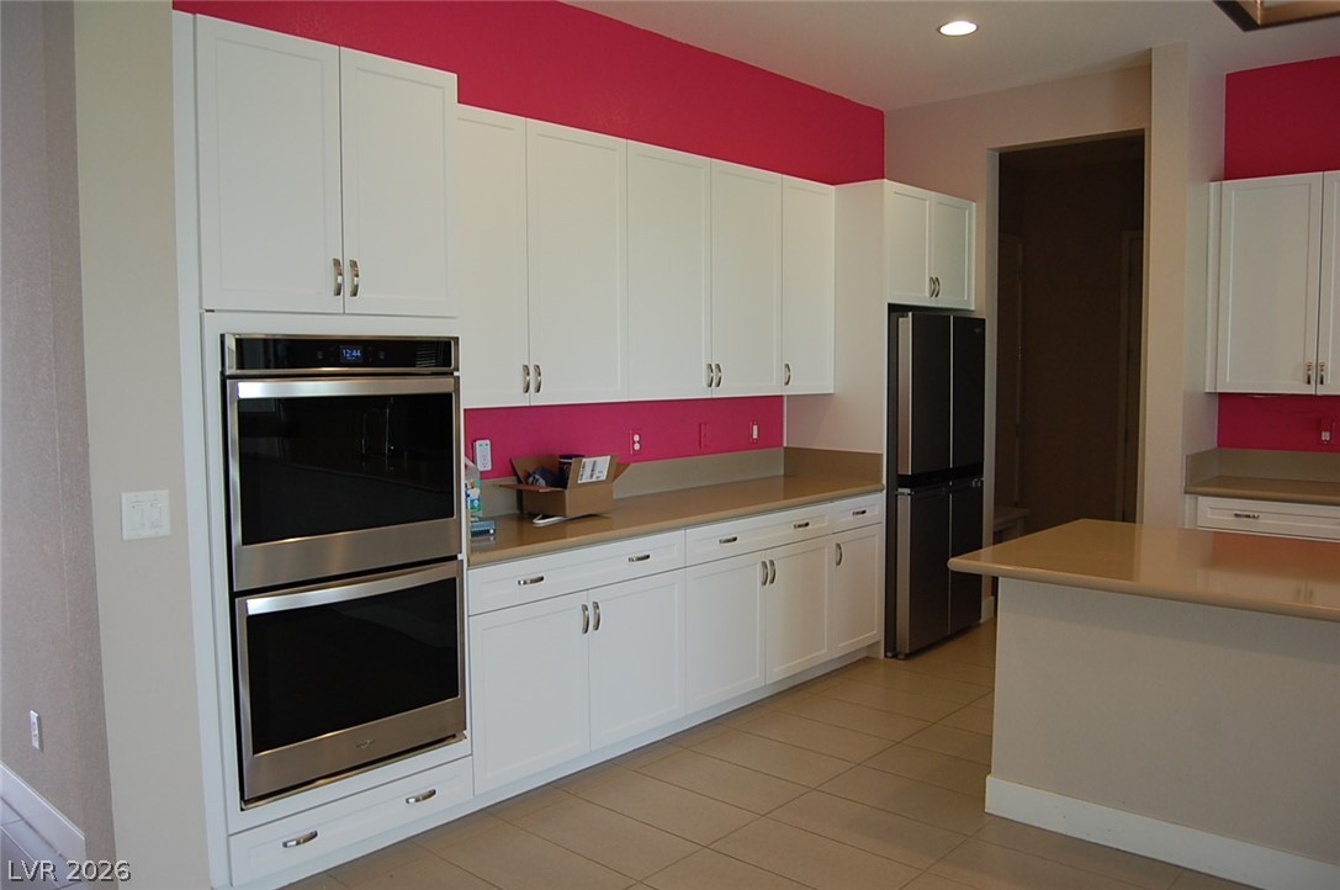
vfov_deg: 47.8
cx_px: 670
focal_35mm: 27
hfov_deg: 67.4
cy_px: 445
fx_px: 1004
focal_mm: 18
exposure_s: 1/60
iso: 400
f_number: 4
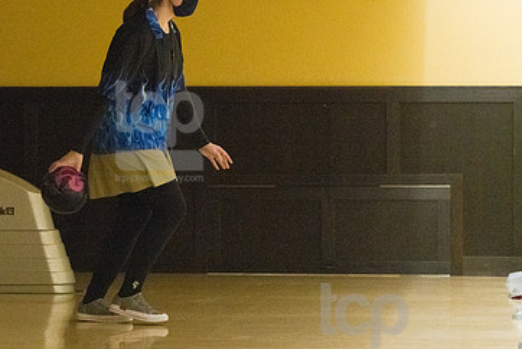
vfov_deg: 8.6
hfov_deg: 12.8
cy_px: 132
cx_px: 160
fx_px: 2322
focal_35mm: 160
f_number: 4.5
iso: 10000
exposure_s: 1/1000
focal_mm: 100
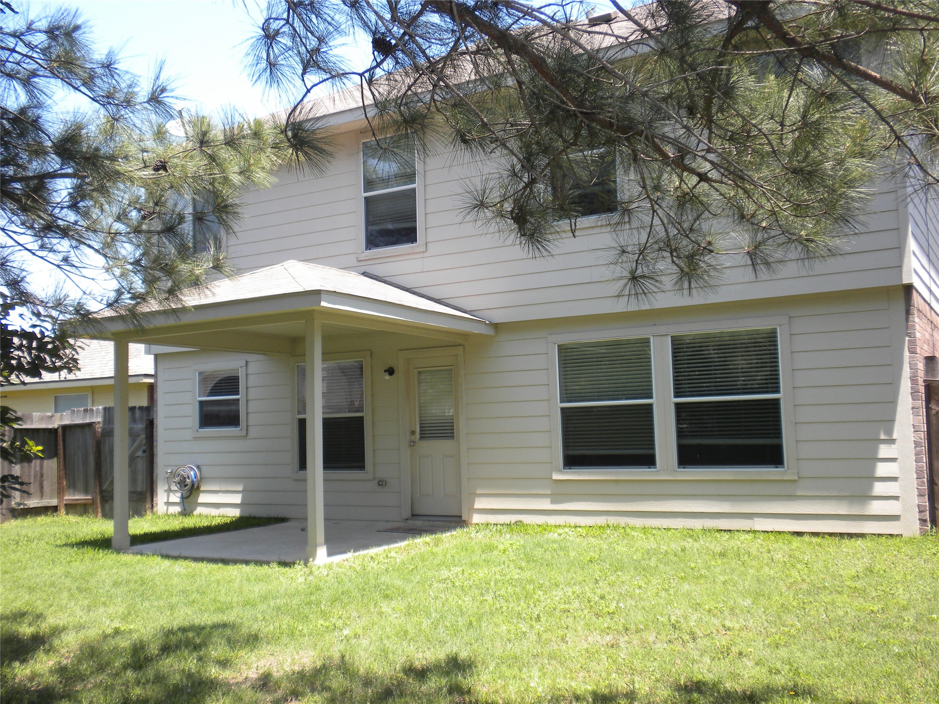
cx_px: 470
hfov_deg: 50.1
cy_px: 352
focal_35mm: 37
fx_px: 1004
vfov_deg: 38.7
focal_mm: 6.6
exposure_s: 1/295
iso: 90
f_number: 3.5
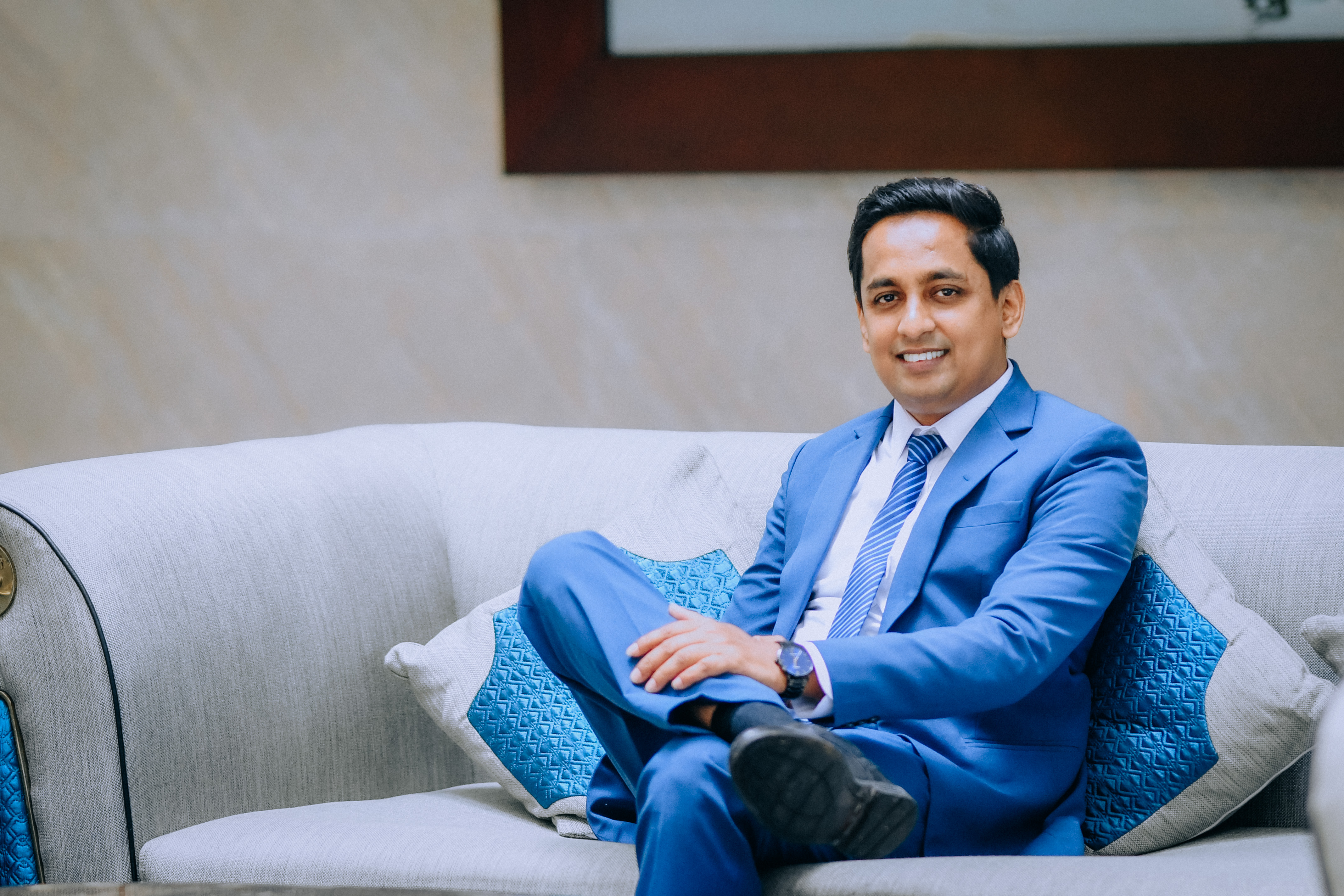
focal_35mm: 170
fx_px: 6346
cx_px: 672
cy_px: 448
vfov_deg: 8.1
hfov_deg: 12.1
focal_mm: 85
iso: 1000
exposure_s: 1/1250
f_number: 1.6
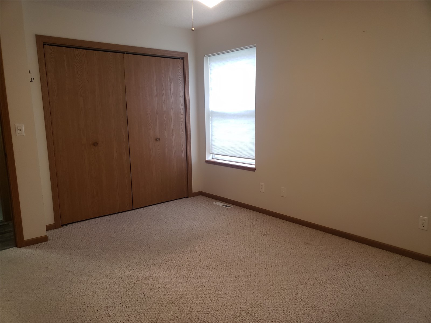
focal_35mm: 26
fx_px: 324
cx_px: 216
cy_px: 162
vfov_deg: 53.1
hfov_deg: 67.3
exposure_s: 1/60
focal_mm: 4.3
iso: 200
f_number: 1.5
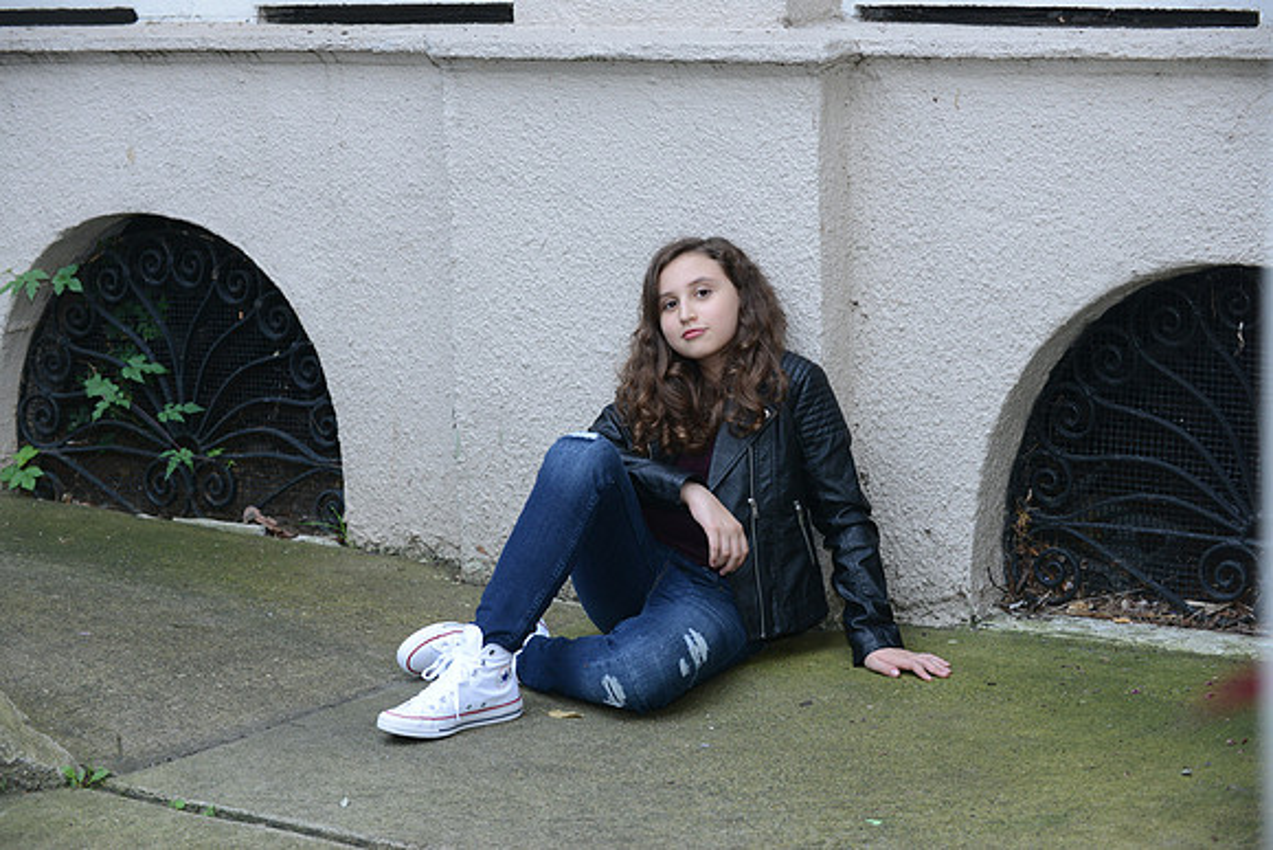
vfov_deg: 16.7
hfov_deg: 24.8
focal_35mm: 82
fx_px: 2900
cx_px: 636
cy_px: 425
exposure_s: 1/125
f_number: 5.6
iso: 800
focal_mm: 82
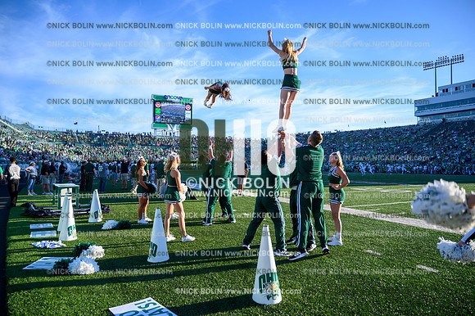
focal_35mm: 24
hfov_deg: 73.8
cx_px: 238
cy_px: 158
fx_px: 316
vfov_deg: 53.1
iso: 125
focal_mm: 24
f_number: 4
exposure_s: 1/640
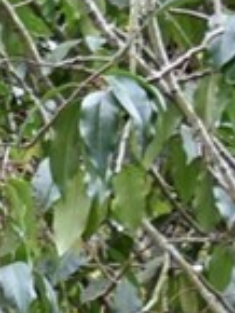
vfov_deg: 5.1
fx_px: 3344
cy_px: 952
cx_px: -1026
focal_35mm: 370
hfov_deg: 3.6
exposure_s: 1/100
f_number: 5
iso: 400
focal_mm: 22
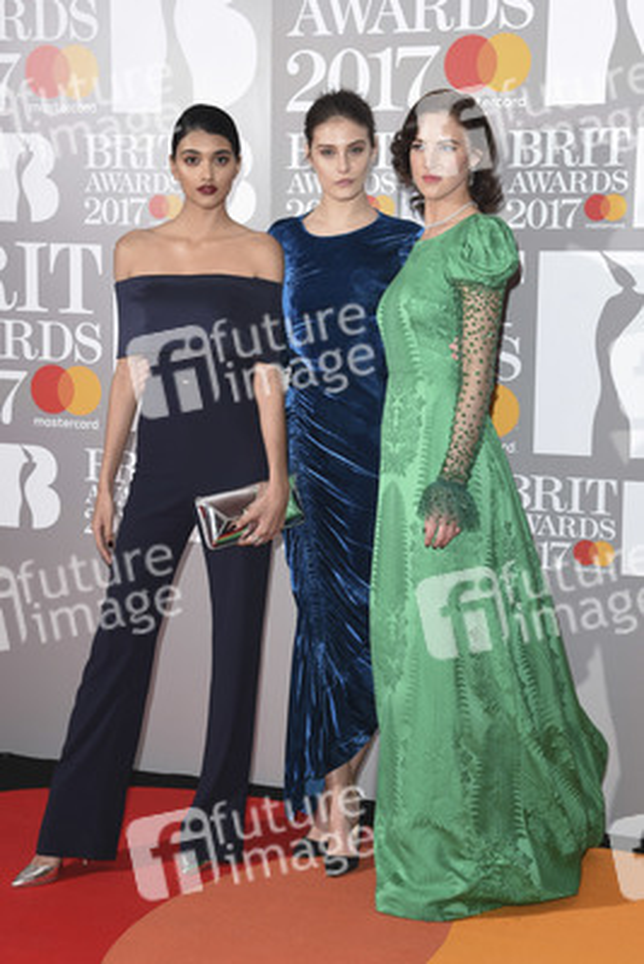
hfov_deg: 21.9
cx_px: 322
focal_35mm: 62
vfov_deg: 32.4
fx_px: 1662
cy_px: 482
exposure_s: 1/250
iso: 400
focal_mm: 62
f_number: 5.6
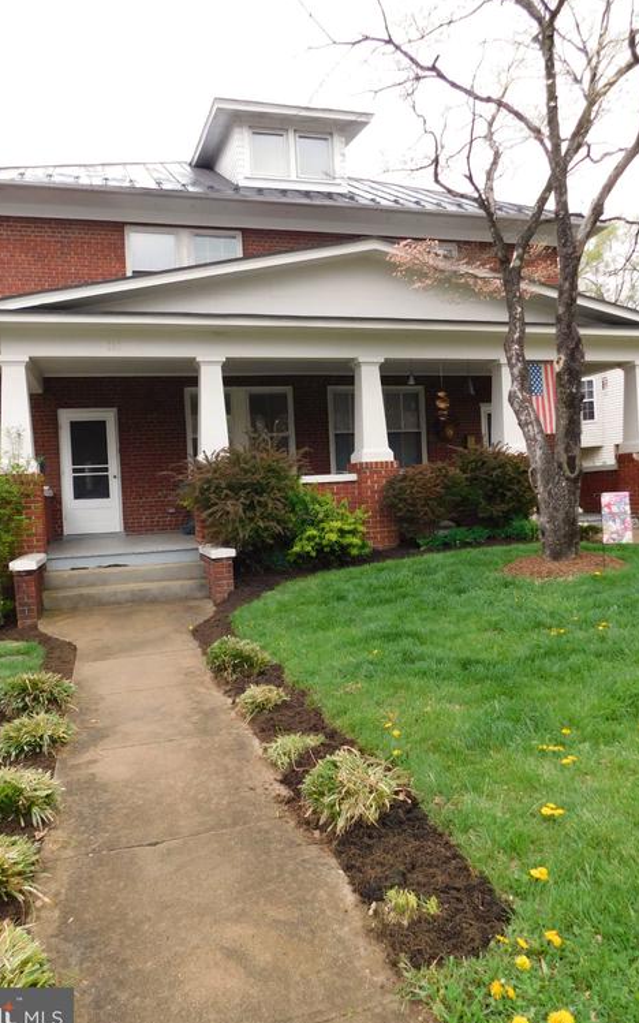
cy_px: 519
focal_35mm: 25
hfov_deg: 49.2
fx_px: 697
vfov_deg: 72.5
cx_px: 296
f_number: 3
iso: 125
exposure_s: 1/400
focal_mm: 4
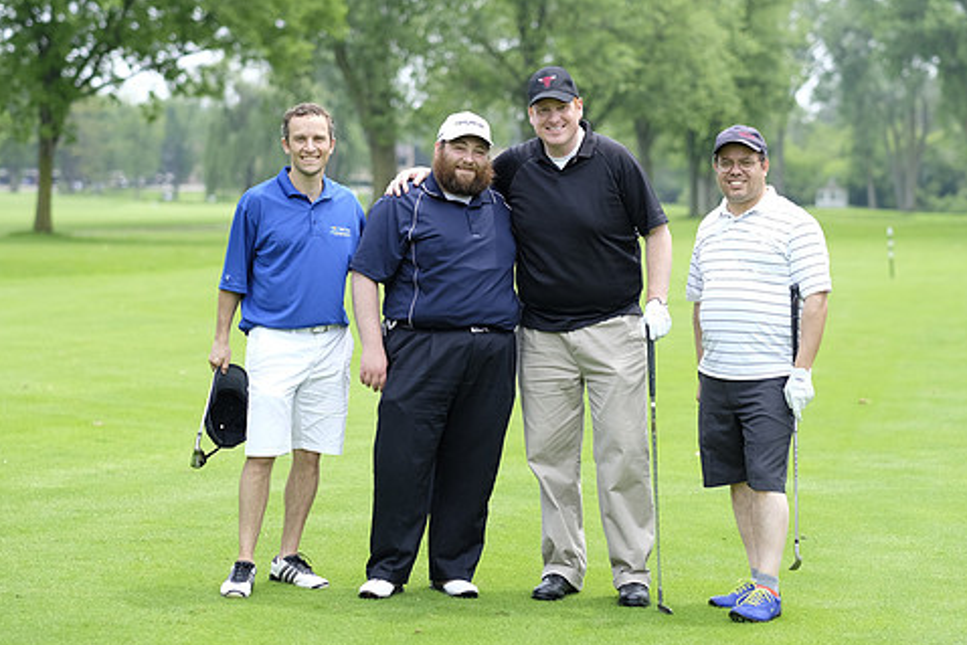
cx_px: 500
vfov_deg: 13.4
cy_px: 288
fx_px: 2741
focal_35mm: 102
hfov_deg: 20.0
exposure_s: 1/1700
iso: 200
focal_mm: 56
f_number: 2
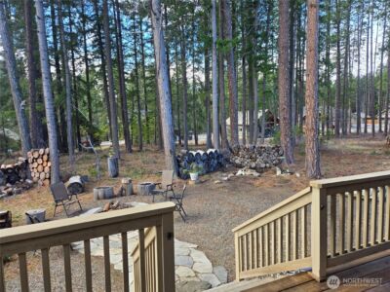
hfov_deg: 73.9
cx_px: 195
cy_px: 146
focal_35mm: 23
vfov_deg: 58.9
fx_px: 259
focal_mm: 5.4
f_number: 1.8
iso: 25
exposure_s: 1/199
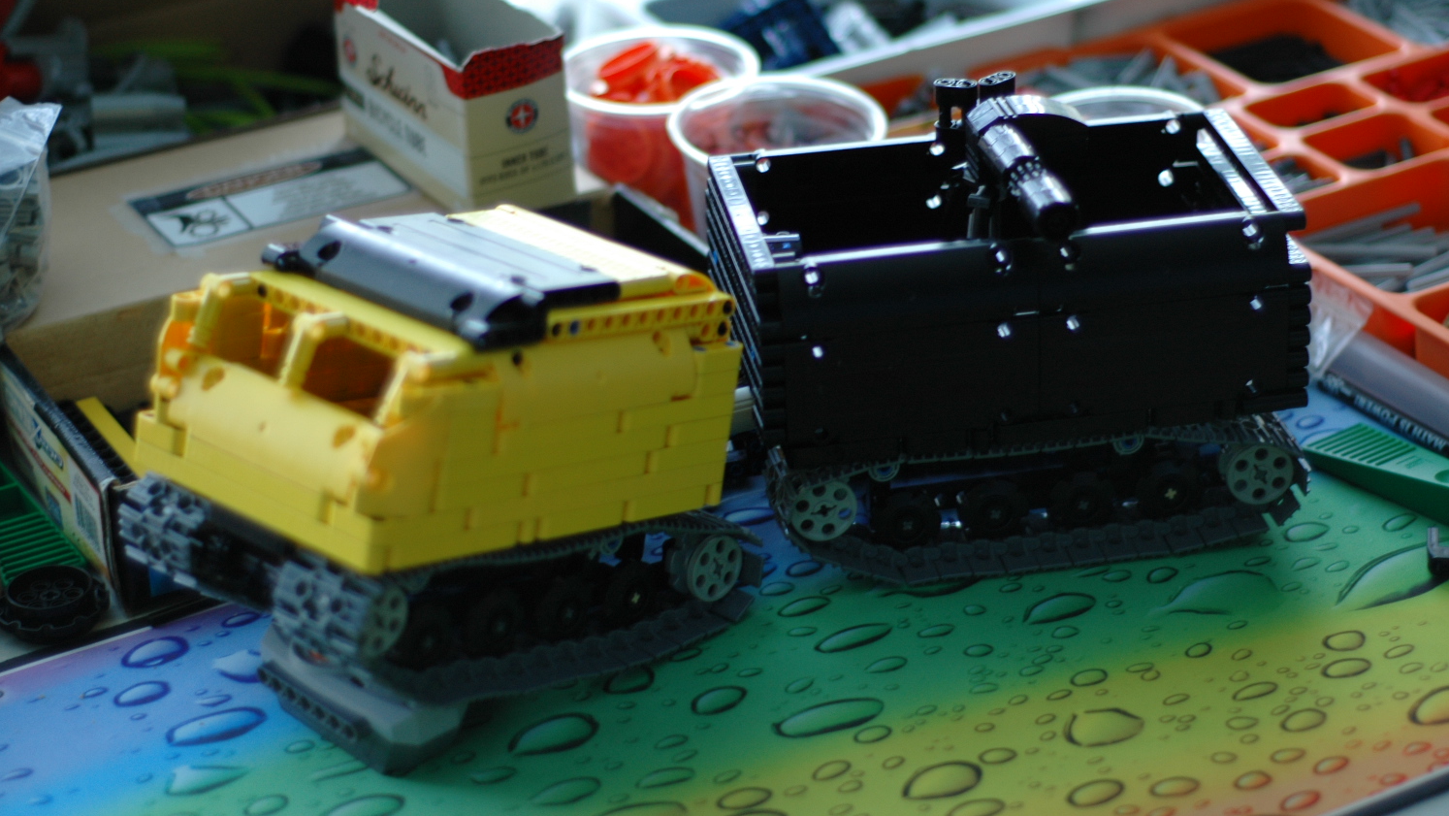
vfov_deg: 15.3
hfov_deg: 26.8
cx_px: 722
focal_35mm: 79
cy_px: 387
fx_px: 3036
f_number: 1.8
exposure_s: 1/40
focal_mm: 50
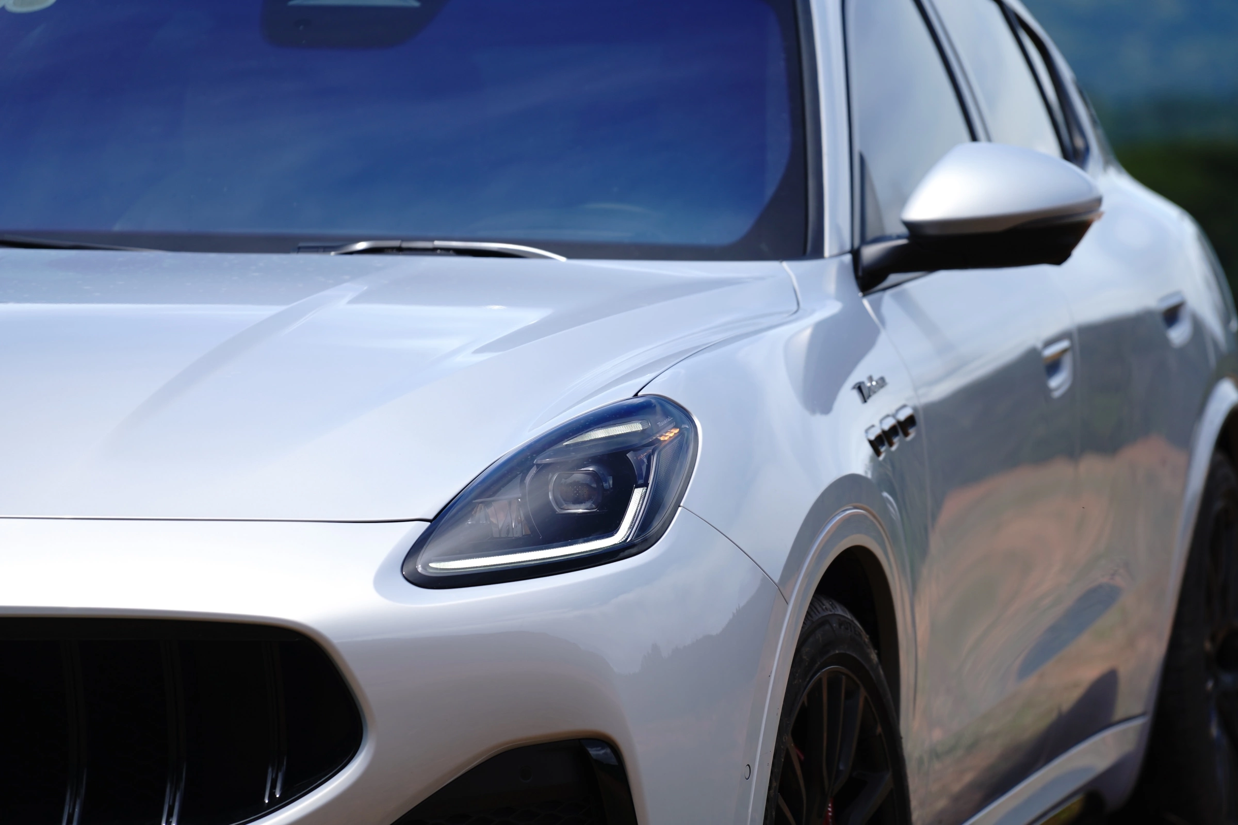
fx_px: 6877
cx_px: 619
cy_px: 412
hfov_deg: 10.3
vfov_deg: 6.9
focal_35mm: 200
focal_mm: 200
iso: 100
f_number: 4
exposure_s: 1/800
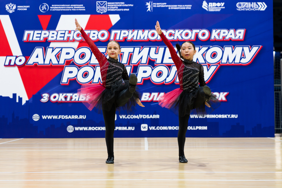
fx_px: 615
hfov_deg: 25.8
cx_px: 136
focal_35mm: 79
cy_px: 90
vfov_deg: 17.4
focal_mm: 70
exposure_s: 1/500
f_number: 2.8
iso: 2000
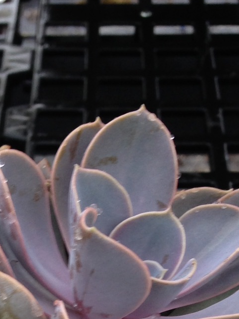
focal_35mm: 105
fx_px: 967
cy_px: 454
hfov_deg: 13.9
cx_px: -7
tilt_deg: -50.5
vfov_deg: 17.2
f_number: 2.4
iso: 50
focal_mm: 4.12
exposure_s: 1/20
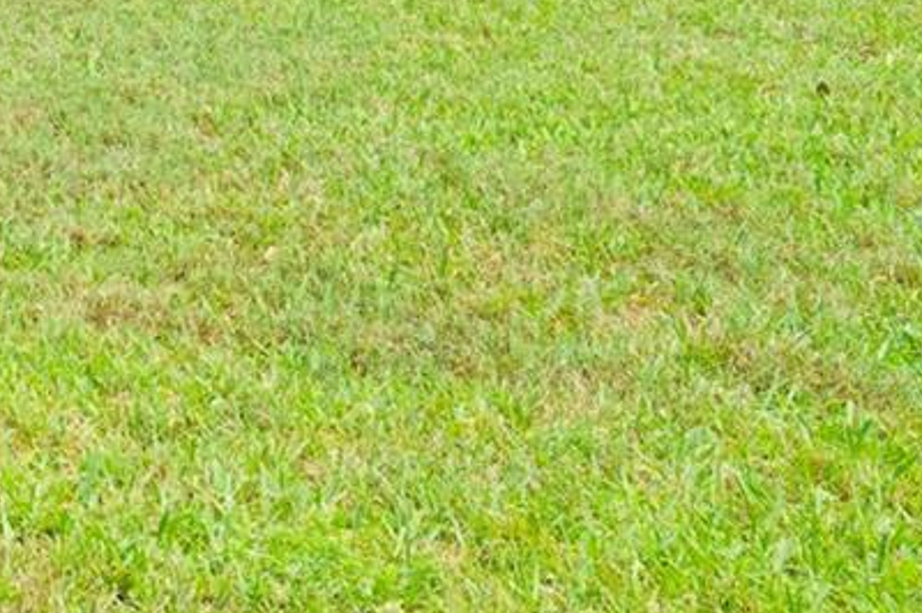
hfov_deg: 21.6
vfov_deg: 16.9
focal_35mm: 68
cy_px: -448
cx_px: -652
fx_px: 1740
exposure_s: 1/160
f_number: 8
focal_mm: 17
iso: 250
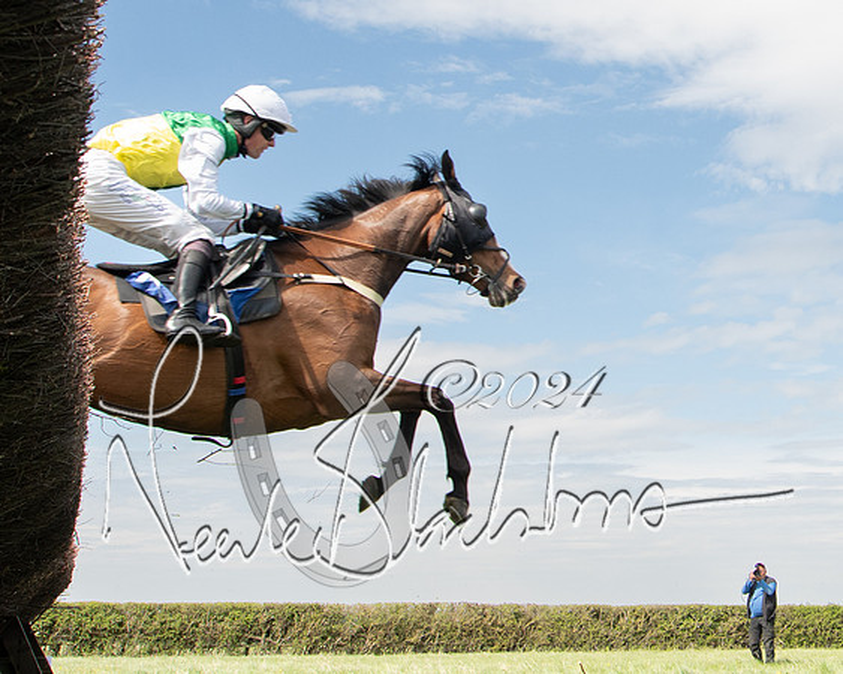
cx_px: 735
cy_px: 216
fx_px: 1263
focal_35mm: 51
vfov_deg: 29.6
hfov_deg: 35.1
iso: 800
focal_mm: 20
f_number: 8
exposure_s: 1/1100
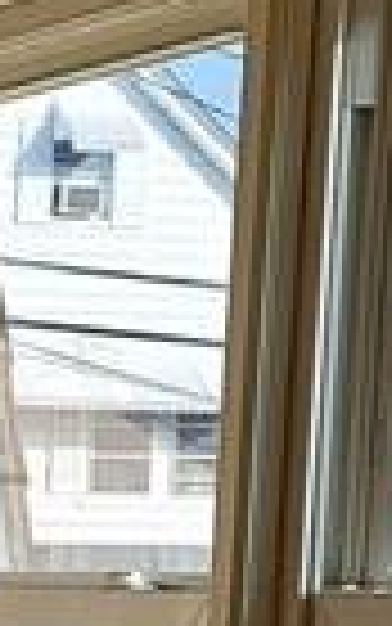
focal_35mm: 188
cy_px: 959
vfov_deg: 10.7
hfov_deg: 6.2
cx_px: -991
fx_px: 3210
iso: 50
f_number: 1.8
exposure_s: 1/238
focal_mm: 5.23
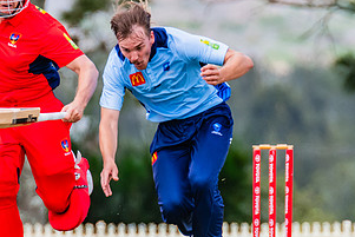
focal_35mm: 1634
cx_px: 178
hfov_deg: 1.3
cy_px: 147
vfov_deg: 0.8
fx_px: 16120
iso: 800
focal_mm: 600
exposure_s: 1/1250
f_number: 9
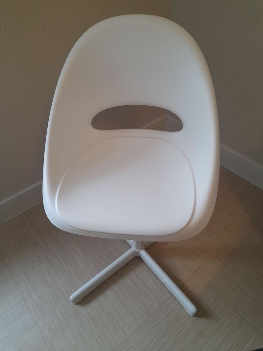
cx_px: 132
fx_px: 253
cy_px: 176
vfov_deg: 69.4
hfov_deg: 54.9
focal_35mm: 25
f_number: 2
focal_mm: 4.6
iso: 250
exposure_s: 1/60
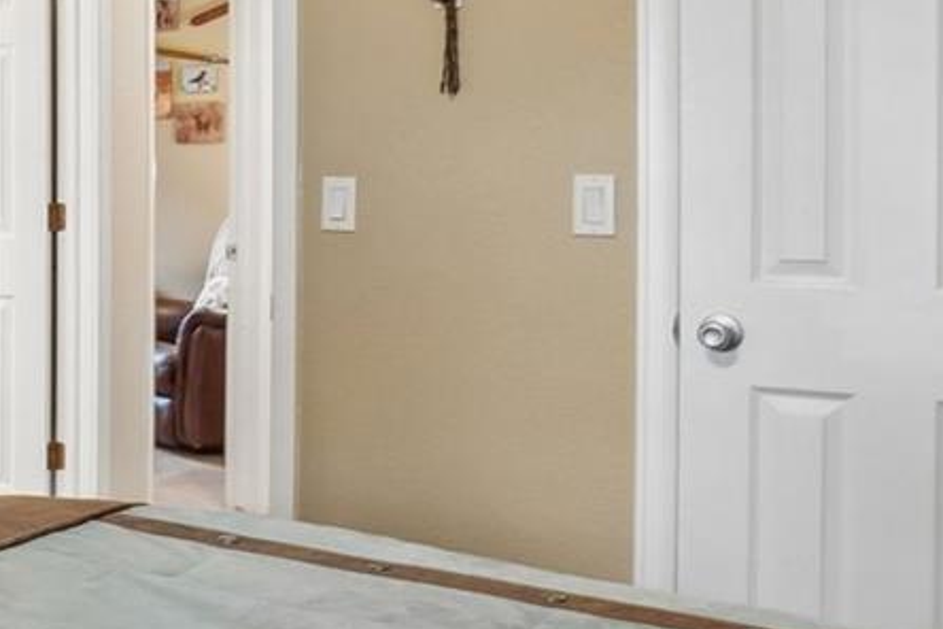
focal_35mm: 54
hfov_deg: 27.6
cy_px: 208
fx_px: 1414
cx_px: -410
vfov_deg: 24.9
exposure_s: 1/4
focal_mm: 10
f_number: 8
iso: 400
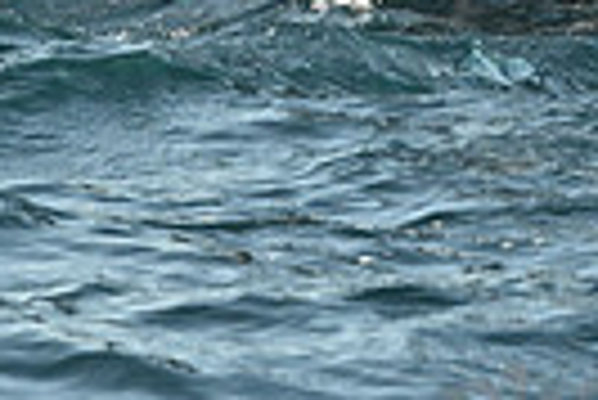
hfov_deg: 2.5
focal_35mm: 827
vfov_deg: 1.7
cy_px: -267
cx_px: 211
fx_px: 13752
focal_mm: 190
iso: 800
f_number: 10
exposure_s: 1/1000
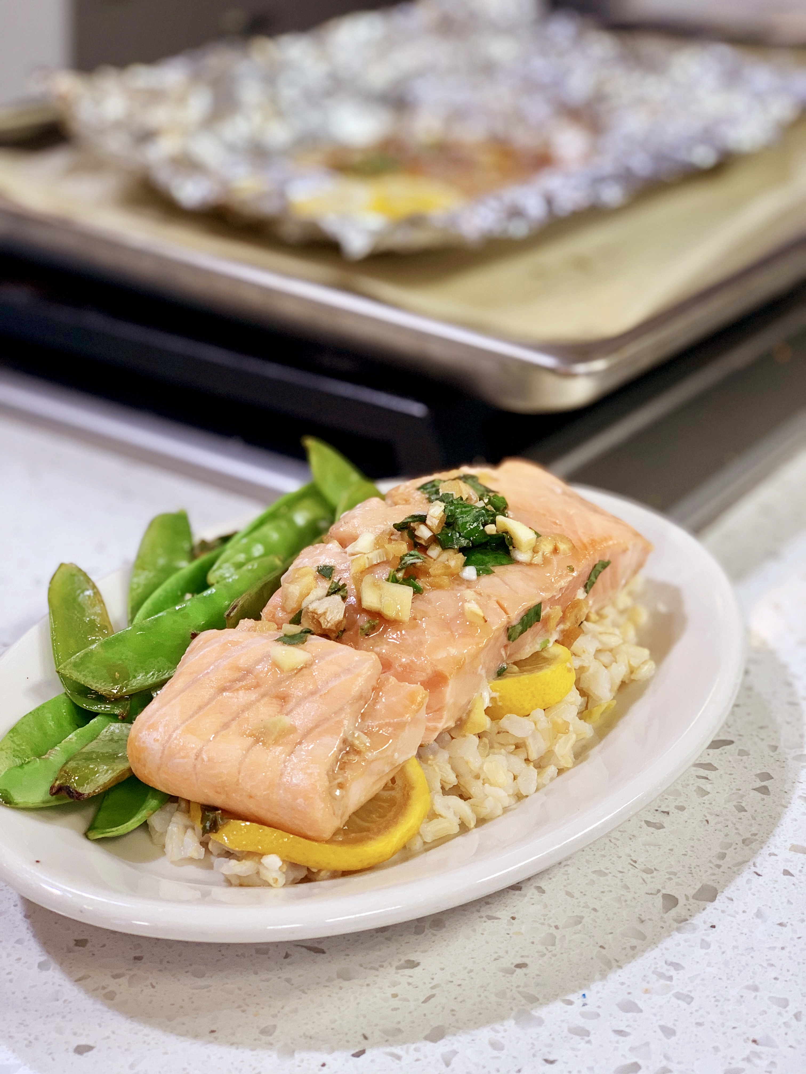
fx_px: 1614
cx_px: 403
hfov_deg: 28.0
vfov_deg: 36.8
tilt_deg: -24.3
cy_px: 537
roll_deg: -1.1
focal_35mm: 52
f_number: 2.4
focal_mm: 6
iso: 80
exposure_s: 1/121
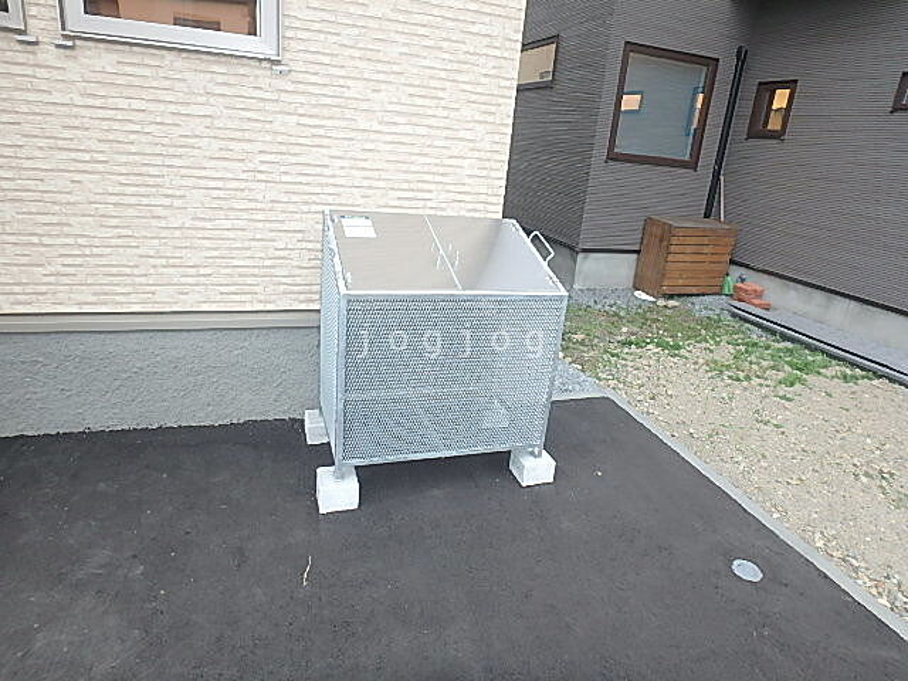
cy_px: 340
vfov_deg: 63.4
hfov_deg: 79.0
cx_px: 454
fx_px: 551
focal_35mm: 21
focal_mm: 3.7
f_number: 3.5
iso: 125
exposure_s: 1/100
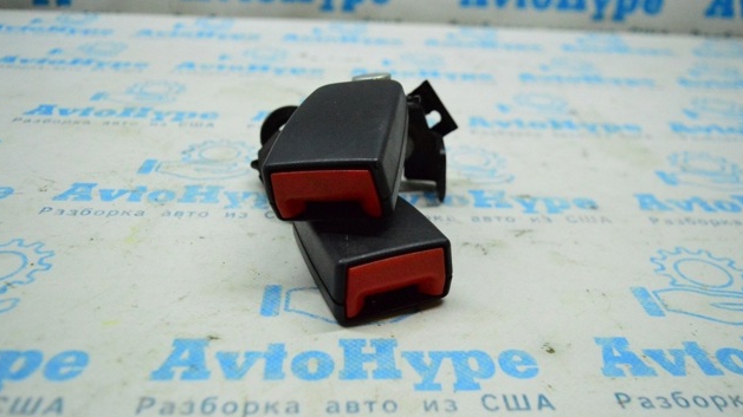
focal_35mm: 32
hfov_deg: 61.0
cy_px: 213
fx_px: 630
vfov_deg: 36.7
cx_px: 367
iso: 6400
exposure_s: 1/1000
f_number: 4
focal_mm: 20
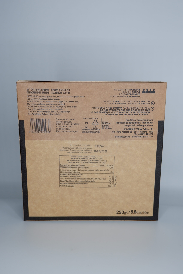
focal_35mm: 30
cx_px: 92
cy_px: 137
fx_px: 229
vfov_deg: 61.9
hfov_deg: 43.6
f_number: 4.2
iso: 200
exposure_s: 1/320
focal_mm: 20.9
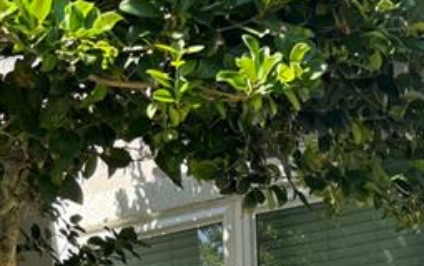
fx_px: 1180
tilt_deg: +5.0
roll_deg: +2.0
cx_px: 437
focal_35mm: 102
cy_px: 367
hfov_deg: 19.7
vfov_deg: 12.4
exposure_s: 1/1094
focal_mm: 6.76
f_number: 1.78
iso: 80
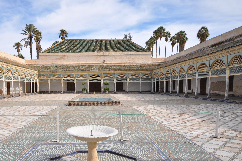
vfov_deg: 40.5
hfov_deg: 58.2
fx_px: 215
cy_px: 107
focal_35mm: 32
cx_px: 95
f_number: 9
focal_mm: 16
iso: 200
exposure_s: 1/320
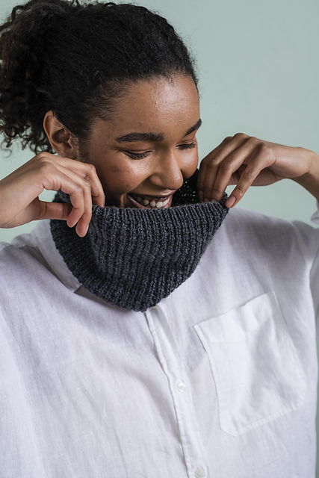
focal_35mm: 50
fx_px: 664
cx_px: 160
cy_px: 239
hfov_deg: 27.0
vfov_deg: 39.6
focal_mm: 50
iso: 200
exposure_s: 1/160
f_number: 4
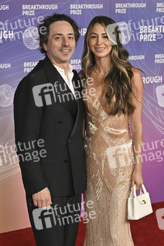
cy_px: 123
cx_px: 82
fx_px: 356
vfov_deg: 38.2
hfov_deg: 25.9
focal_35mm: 52
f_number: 4
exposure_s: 1/320
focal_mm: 52
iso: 2000
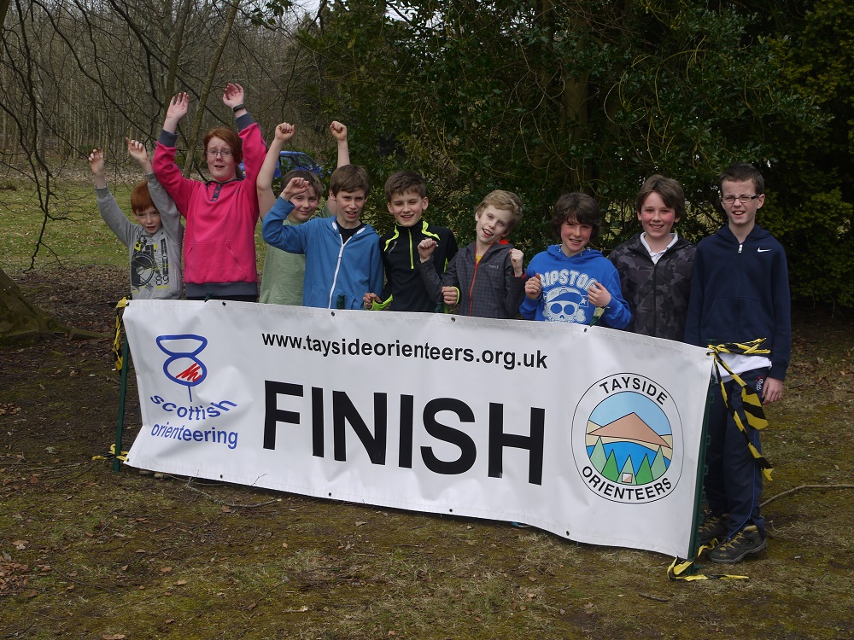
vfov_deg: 30.3
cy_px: 320
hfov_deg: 39.7
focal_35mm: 48
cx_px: 427
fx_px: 1184
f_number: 6.3
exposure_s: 1/200
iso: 100
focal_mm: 24
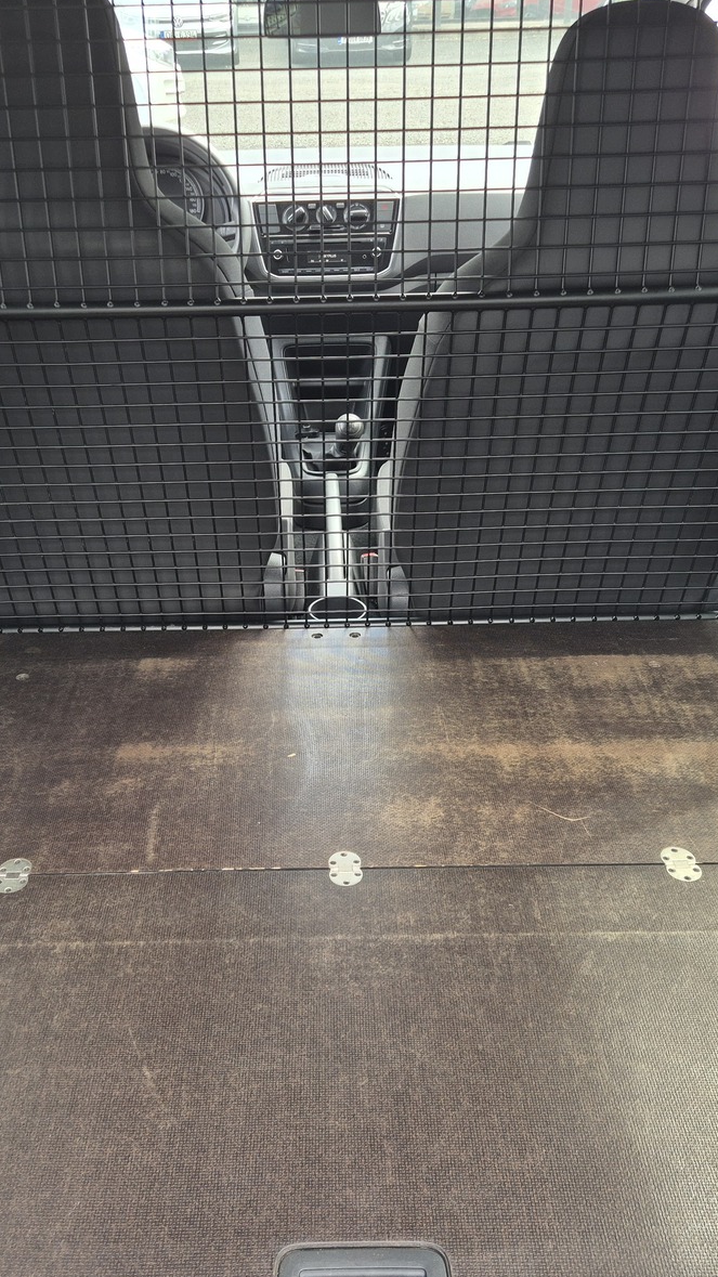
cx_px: 329
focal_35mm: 34
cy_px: 642
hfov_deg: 34.6
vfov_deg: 58.0
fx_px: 1151
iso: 64
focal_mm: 5.4
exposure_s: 1/180
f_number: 1.8
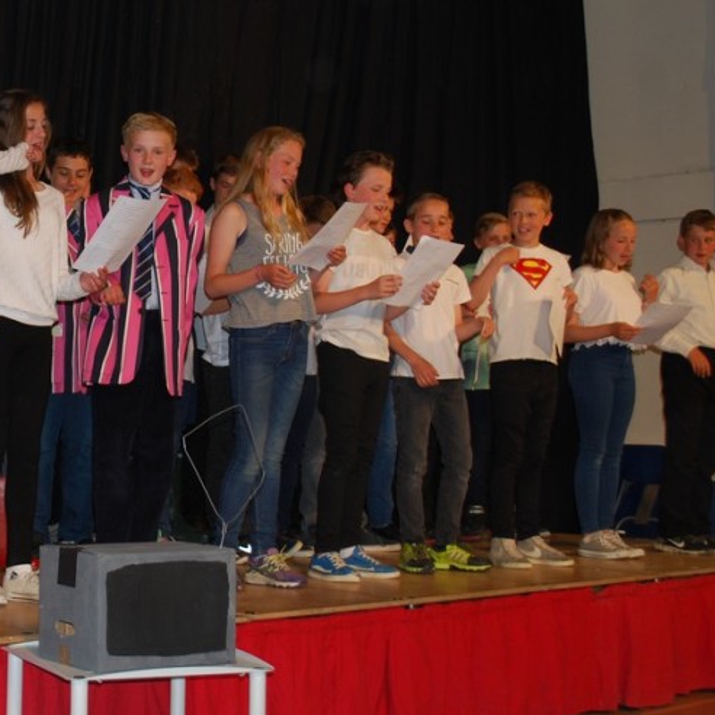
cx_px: 51
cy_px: 261
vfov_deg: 24.9
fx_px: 1612
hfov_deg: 24.2
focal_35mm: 69
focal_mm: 26
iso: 200
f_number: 4.2
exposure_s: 1/60
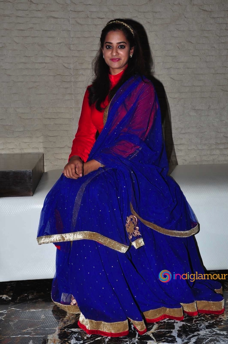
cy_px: 172
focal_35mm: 42
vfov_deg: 46.4
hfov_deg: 31.8
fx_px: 400
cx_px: 114
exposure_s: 1/125
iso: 400
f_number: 13
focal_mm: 28
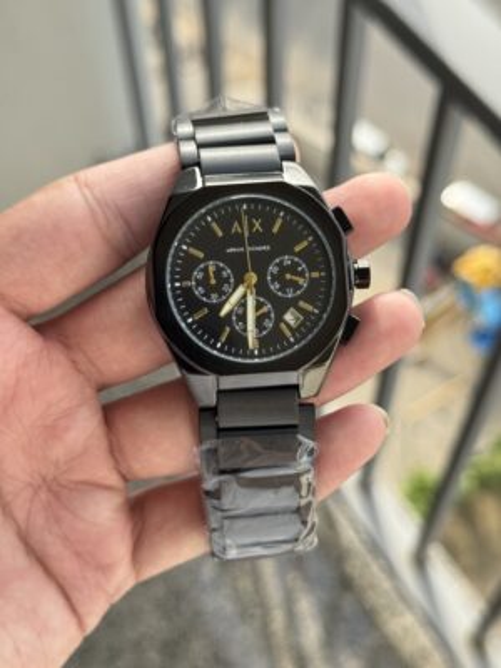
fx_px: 926
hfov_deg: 30.3
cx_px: 250
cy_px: 334
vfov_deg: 39.7
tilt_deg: -58.4
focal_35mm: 48
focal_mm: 6.76
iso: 64
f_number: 1.78
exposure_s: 1/731
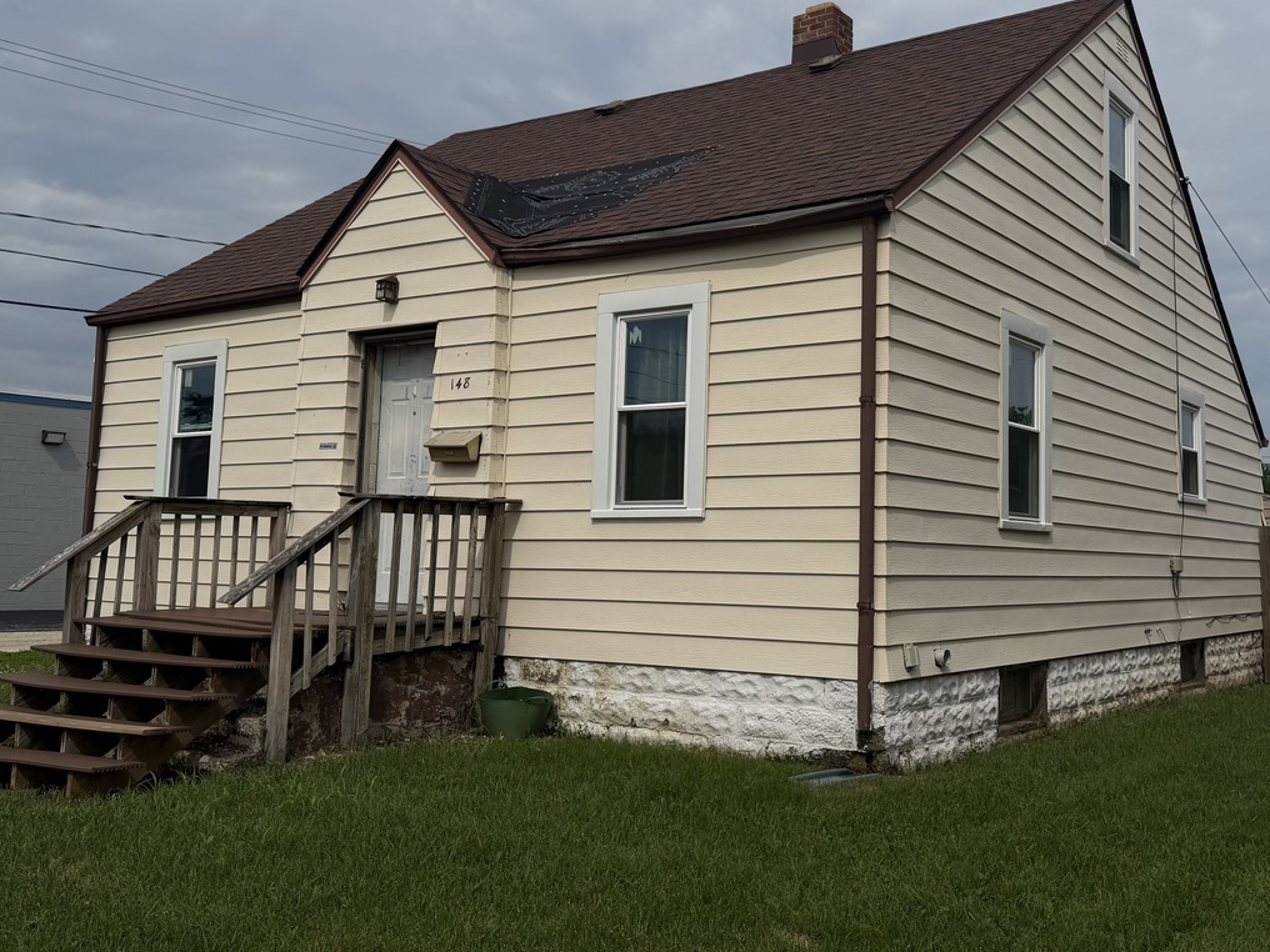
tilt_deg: +6.5
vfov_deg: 41.7
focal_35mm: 34
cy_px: 402
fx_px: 1247
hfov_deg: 53.2
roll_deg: -1.8
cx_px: 814
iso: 80
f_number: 1.78
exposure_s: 1/14286
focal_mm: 6.76
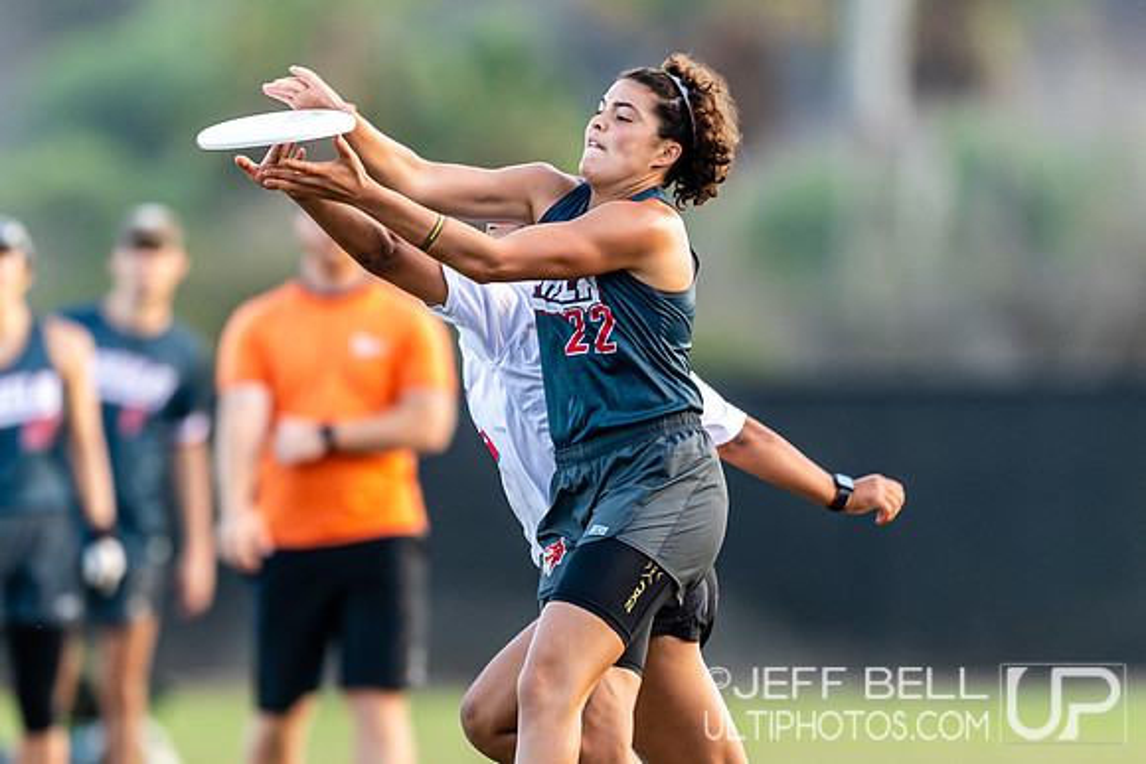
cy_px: 567
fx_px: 23847
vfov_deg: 1.8
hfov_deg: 2.8
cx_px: 469
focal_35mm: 749
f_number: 2.8
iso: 1000
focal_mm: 400
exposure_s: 1/1000
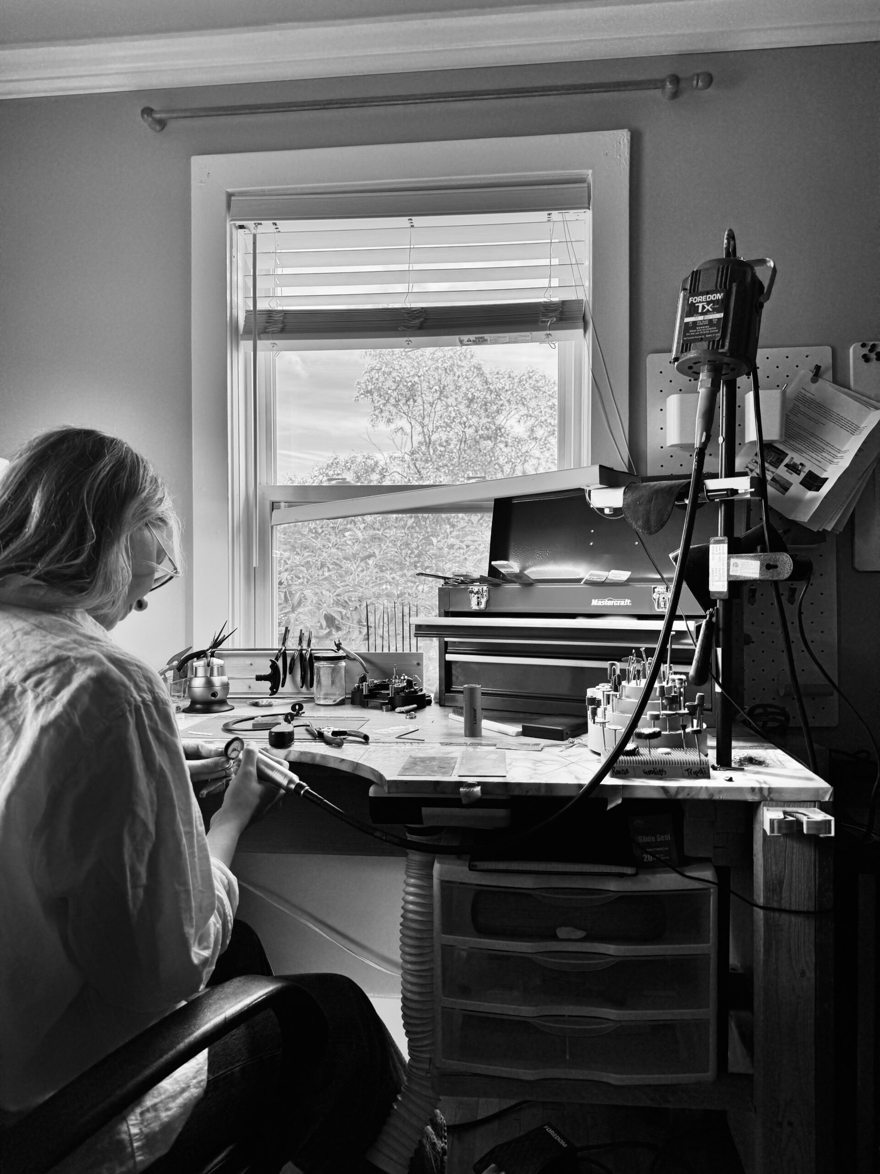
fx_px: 813
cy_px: 587
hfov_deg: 56.8
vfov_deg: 71.6
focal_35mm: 24
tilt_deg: +0.2
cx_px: 440
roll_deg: +0.0
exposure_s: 1/822
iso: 80
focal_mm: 6.76
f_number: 1.78
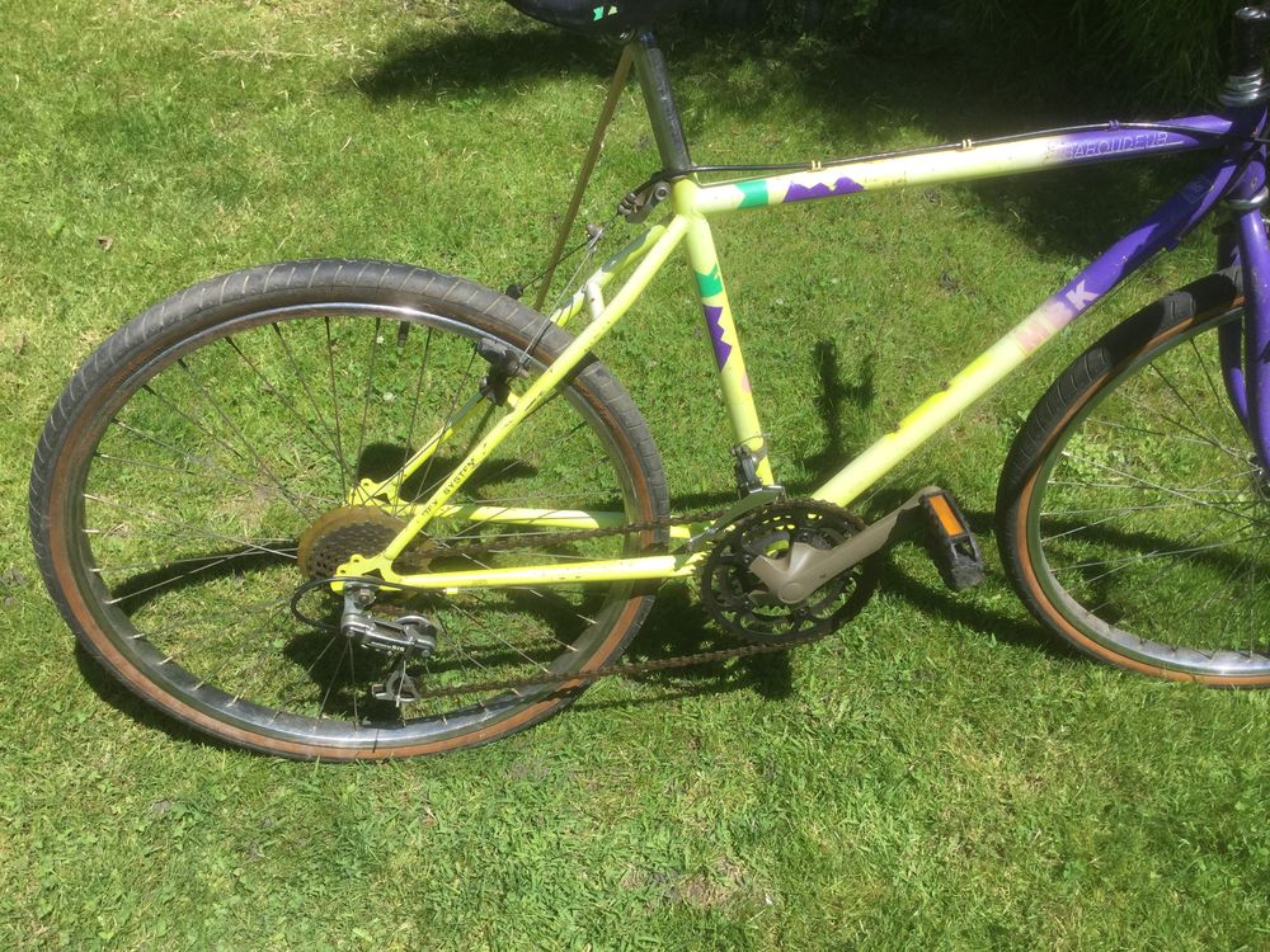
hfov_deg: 58.4
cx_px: 635
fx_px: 1137
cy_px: 476
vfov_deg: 45.4
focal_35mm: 31
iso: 25
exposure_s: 1/947
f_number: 2.4
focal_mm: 3.3
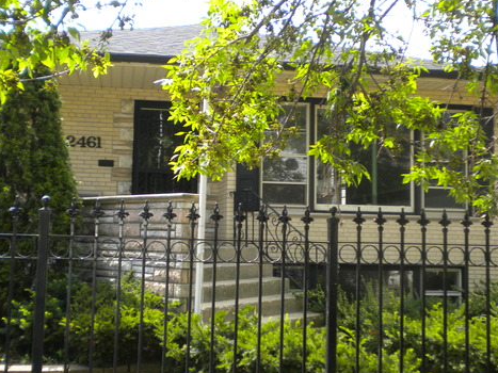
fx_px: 690
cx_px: 232
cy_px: 181
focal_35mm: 48
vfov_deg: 30.3
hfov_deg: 39.6
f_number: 3.1
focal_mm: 6.3
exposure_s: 1/350
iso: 113
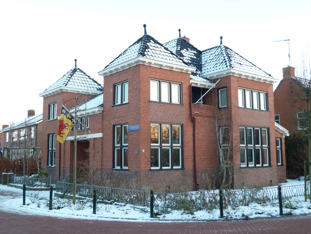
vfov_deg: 36.0
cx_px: 156
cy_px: 117
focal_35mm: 40
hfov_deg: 46.8
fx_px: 359
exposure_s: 1/30
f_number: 3.6
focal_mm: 6.5
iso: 125
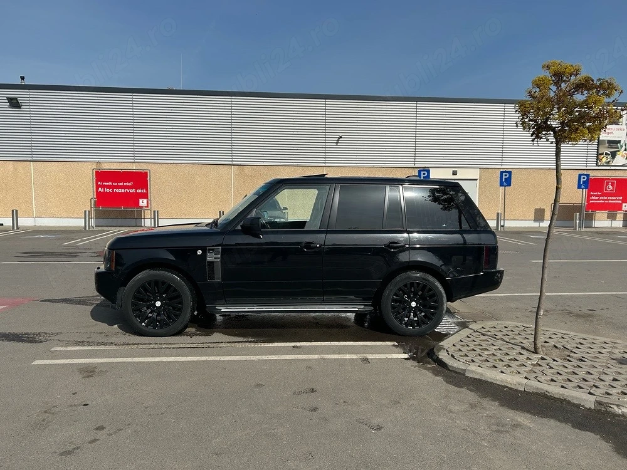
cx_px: 314
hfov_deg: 67.3
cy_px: 235
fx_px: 471
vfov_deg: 53.1
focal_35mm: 26
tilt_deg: -4.8
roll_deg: -0.3
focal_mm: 5.7
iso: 50
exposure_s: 1/6211
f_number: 1.5
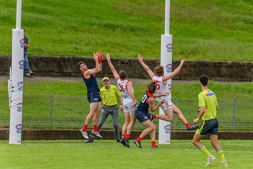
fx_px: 3429
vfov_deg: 2.8
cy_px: 77
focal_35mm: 488
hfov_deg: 4.2
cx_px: 135
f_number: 5.6
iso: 800
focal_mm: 420
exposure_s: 1/2500
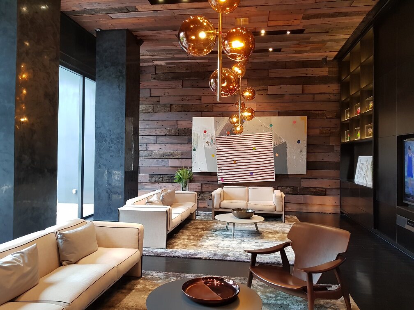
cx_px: 207
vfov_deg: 53.1
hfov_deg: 67.3
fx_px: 311
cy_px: 155
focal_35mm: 26
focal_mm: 4.2
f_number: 1.7
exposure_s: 1/30
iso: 160
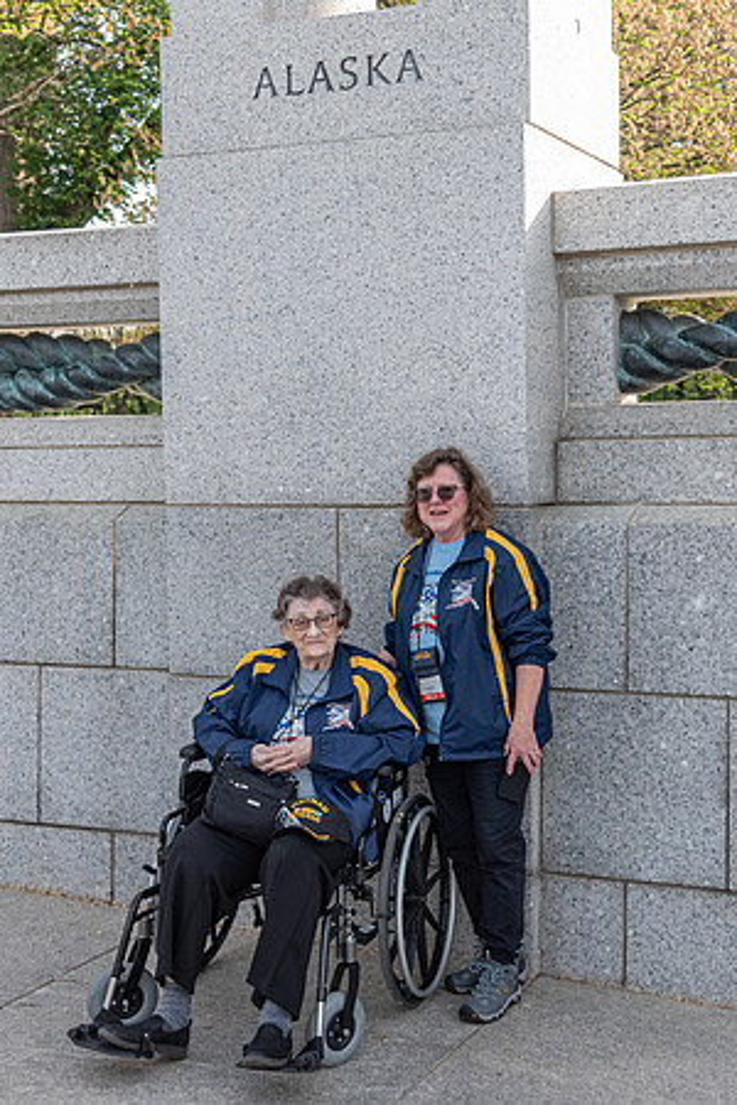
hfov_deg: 26.7
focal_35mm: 50
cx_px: 461
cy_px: 538
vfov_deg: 39.2
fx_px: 1550
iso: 100
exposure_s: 1/125
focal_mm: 28
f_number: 4
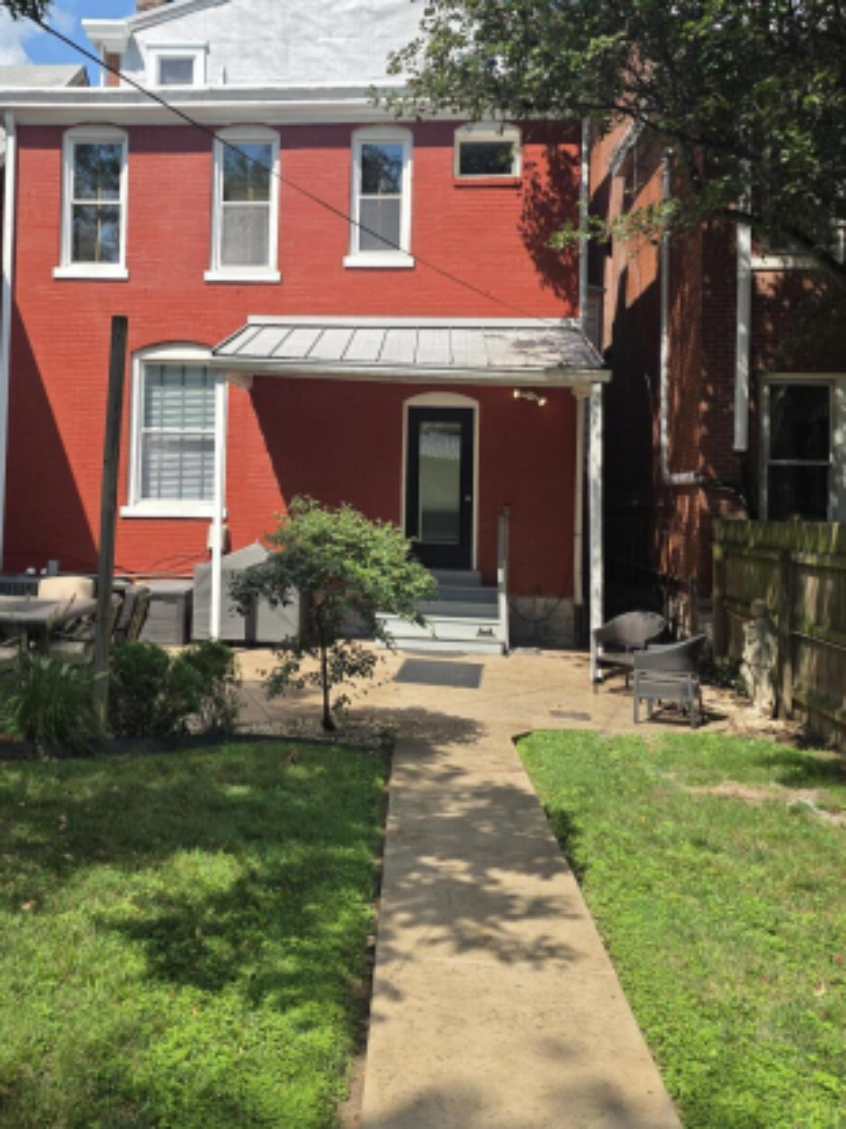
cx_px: 294
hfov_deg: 38.3
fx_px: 1206
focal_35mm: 37
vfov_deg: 49.6
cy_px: 420
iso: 80
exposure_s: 1/3608
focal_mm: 6.3
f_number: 1.7
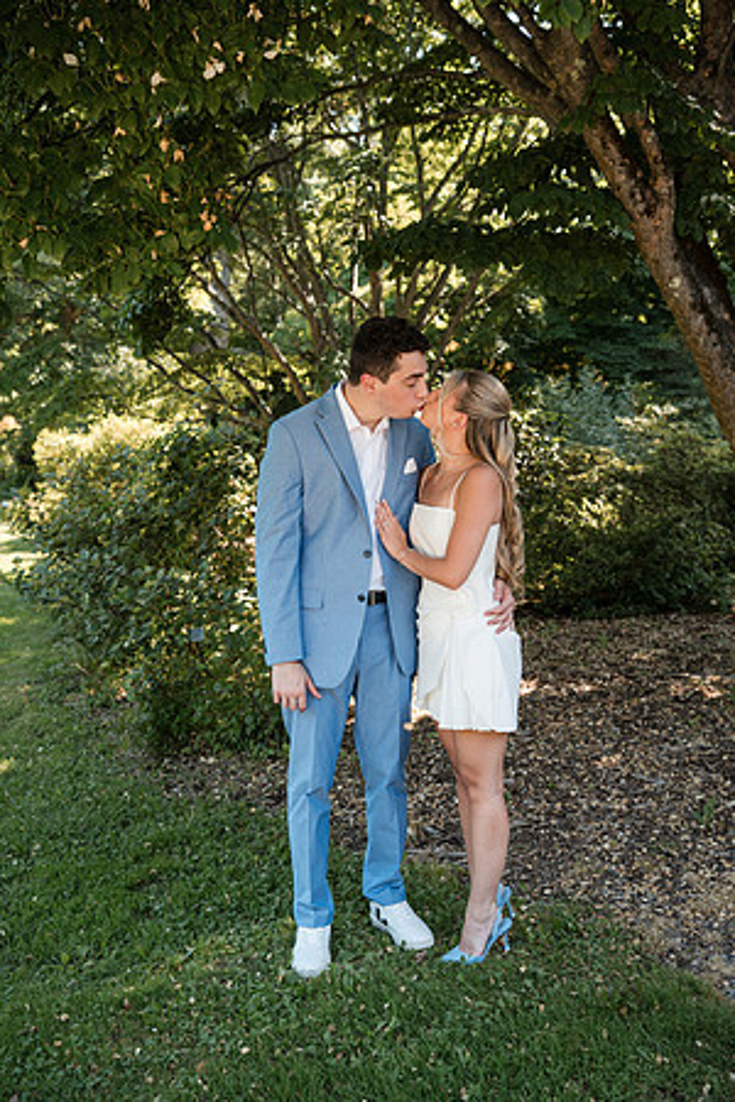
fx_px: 1133
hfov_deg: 35.9
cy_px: 551
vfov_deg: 51.9
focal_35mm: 37
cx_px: 368
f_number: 4
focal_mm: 37
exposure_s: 1/250
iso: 400
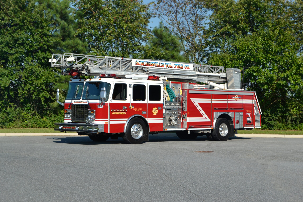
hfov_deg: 29.2
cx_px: 152
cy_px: 101
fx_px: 581
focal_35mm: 69
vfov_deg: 19.7
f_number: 7.1
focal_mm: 46
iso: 100
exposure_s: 1/200
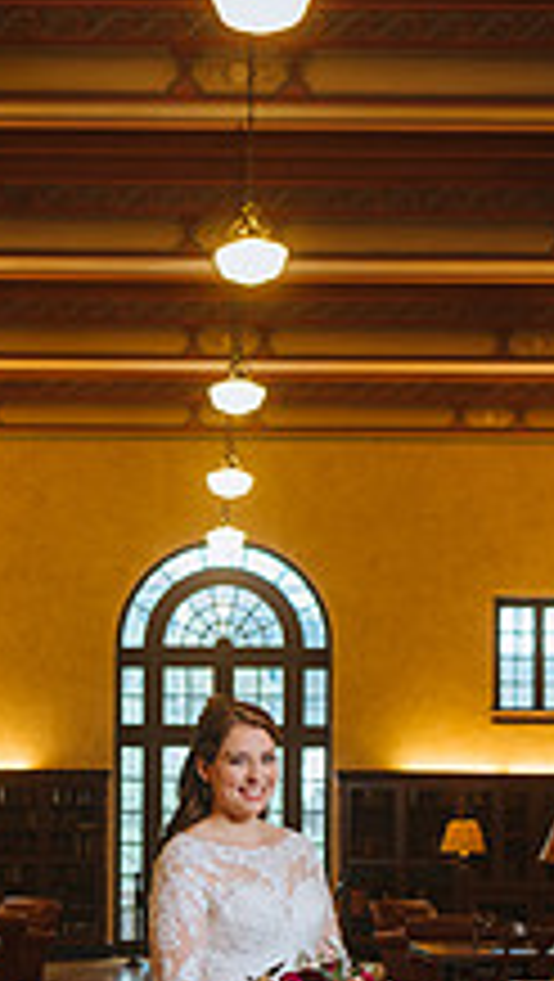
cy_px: 801
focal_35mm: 82
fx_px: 2136
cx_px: 212
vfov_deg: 25.4
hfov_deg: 14.8
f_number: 2.8
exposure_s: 1/125
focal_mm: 38
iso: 500
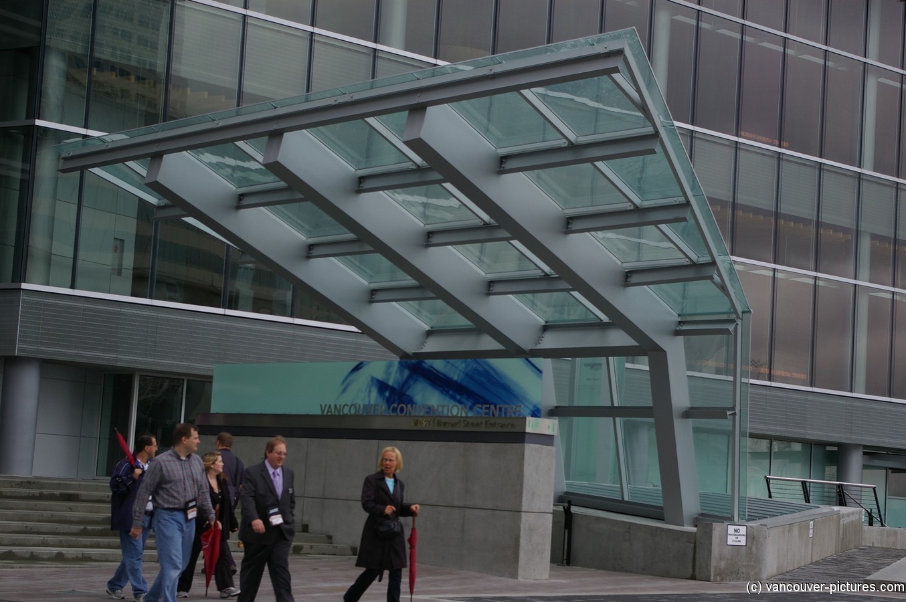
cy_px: 301
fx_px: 1697
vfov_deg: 20.1
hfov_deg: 29.9
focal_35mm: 68
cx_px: 453
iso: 200
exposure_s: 1/125
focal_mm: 45
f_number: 6.7
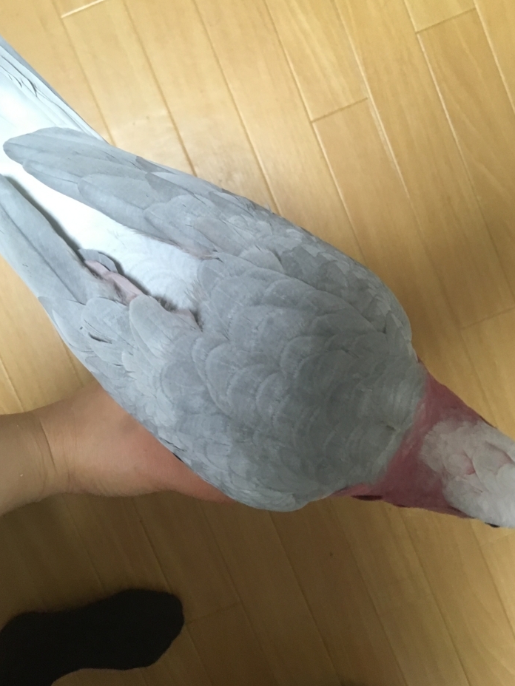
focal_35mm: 32
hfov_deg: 44.2
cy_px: 312
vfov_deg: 56.7
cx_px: 259
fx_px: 635
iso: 200
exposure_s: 1/30
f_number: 2.2
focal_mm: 4.15
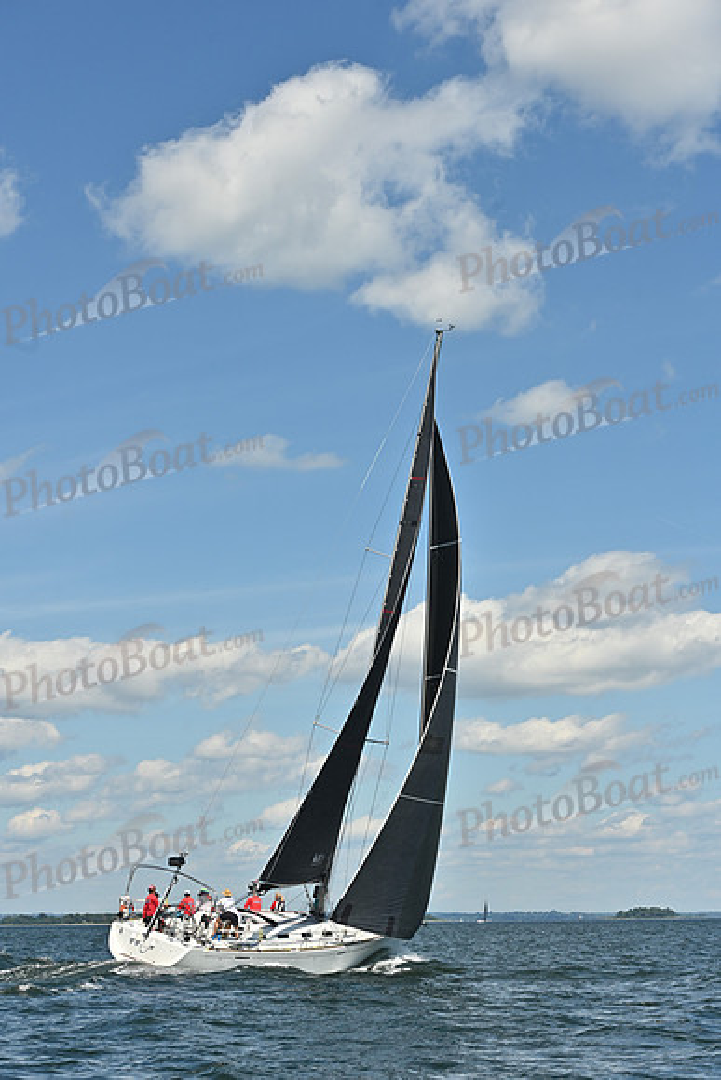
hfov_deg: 19.5
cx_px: 360
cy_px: 540
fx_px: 2101
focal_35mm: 70
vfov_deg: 28.8
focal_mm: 70
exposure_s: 1/1250
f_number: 9
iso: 250
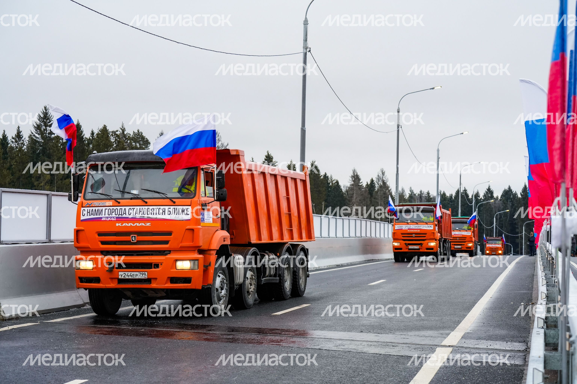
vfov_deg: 19.5
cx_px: 288
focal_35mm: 70
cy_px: 192
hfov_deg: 28.8
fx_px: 1122
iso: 1000
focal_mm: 70
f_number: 4.5
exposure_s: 1/500
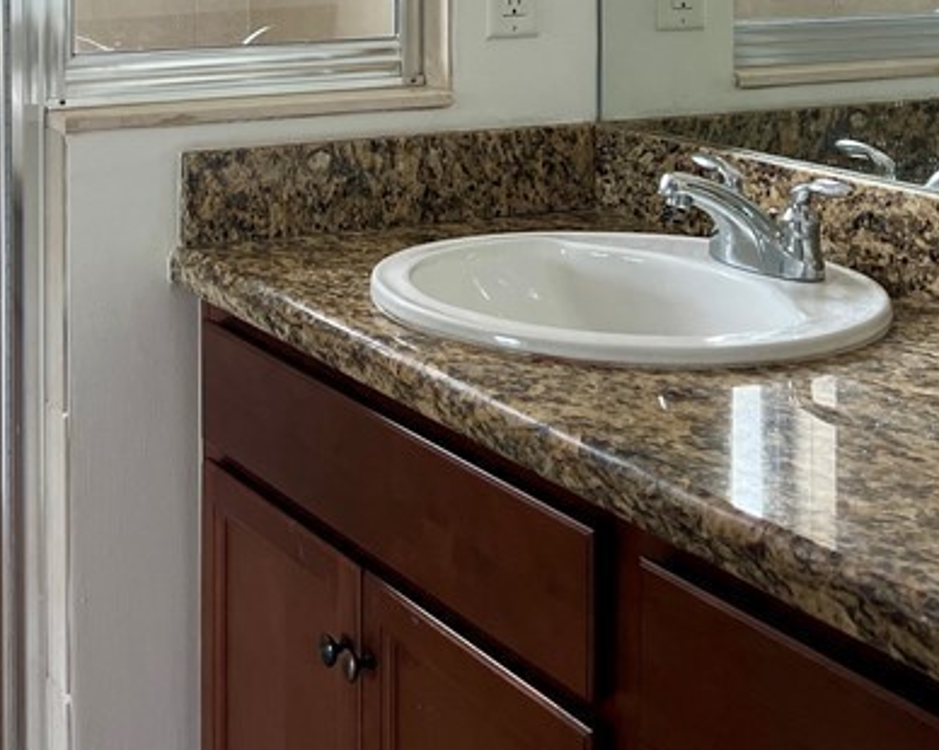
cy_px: -85
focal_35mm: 67
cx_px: 266
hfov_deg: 28.0
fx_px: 1861
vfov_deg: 21.6
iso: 125
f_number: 1.5
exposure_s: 1/117
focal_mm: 5.7
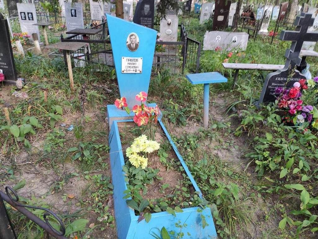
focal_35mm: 26
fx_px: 239
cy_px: 120
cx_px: 159
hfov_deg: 67.3
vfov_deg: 53.1
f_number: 1.75
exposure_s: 1/50
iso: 164
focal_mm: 4.77
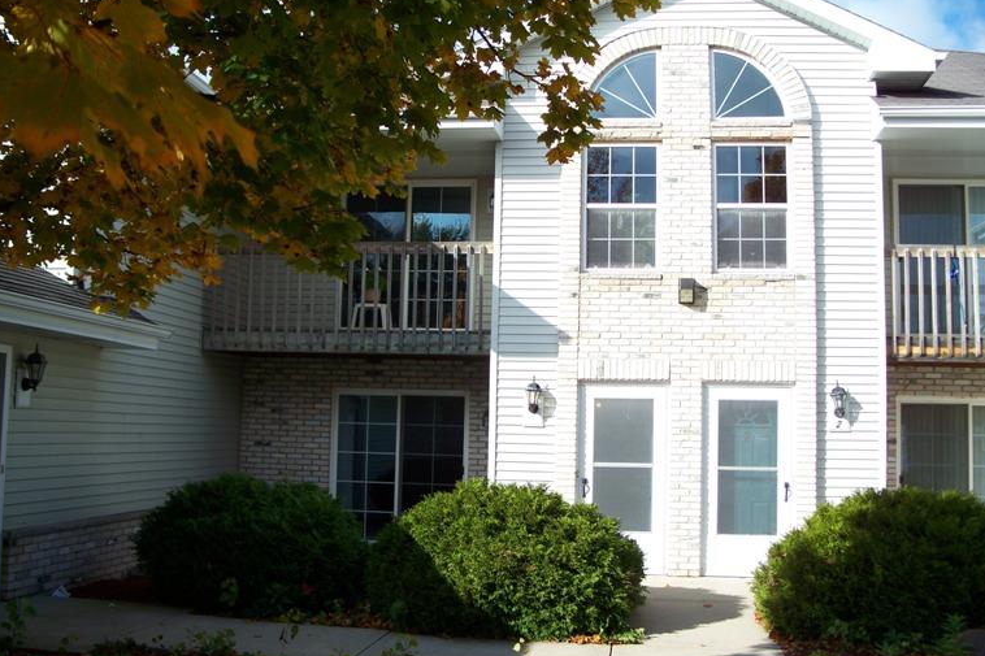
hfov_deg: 49.6
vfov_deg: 34.2
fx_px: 1067
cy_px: 336
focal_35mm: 39
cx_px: 495
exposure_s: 1/640
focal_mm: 7.8
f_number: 2.8
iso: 64
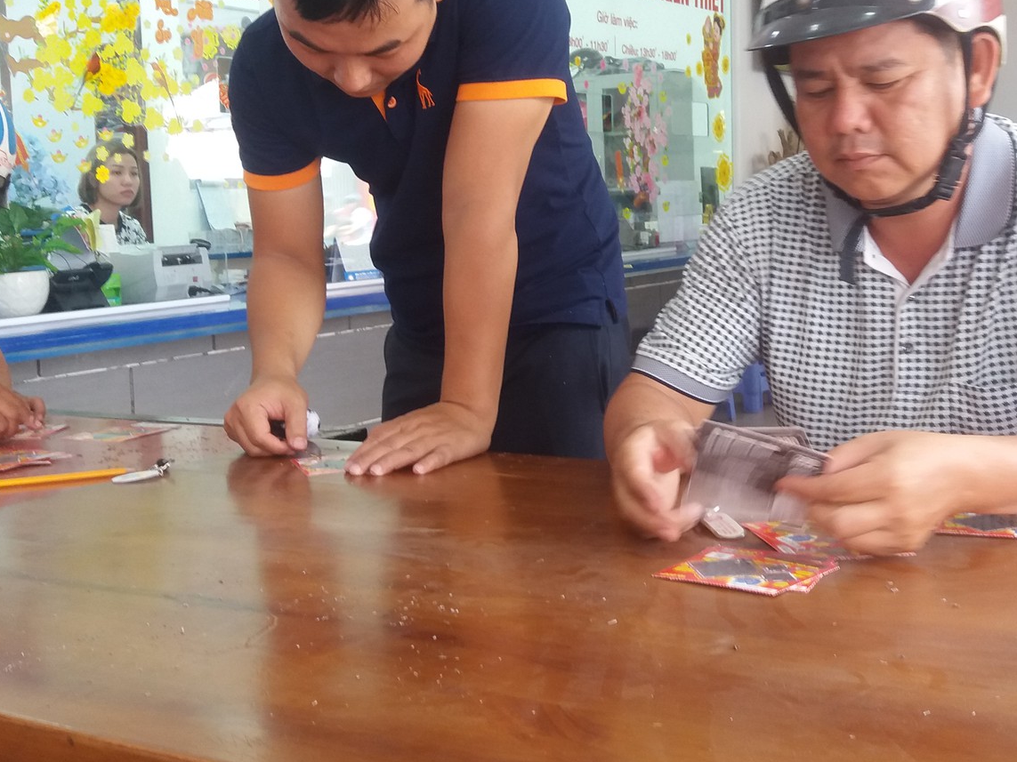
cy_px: 292
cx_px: 556
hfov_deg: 38.9
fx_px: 1439
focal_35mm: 49
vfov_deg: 29.6
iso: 100
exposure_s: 1/33
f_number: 1.9
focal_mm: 3.7
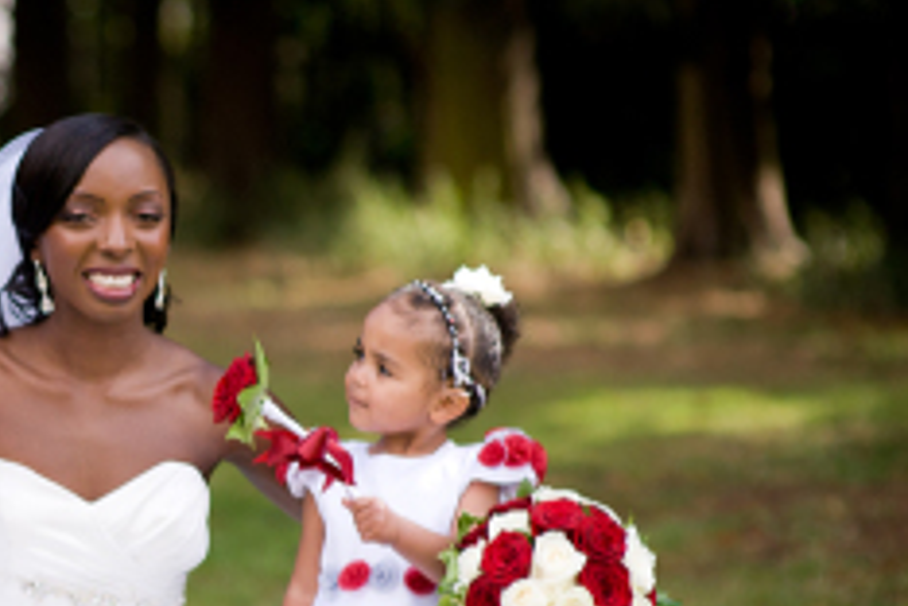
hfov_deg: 9.9
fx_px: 5221
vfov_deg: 6.6
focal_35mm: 207
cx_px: -4
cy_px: 550
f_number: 2
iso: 200
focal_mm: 85
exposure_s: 1/3200
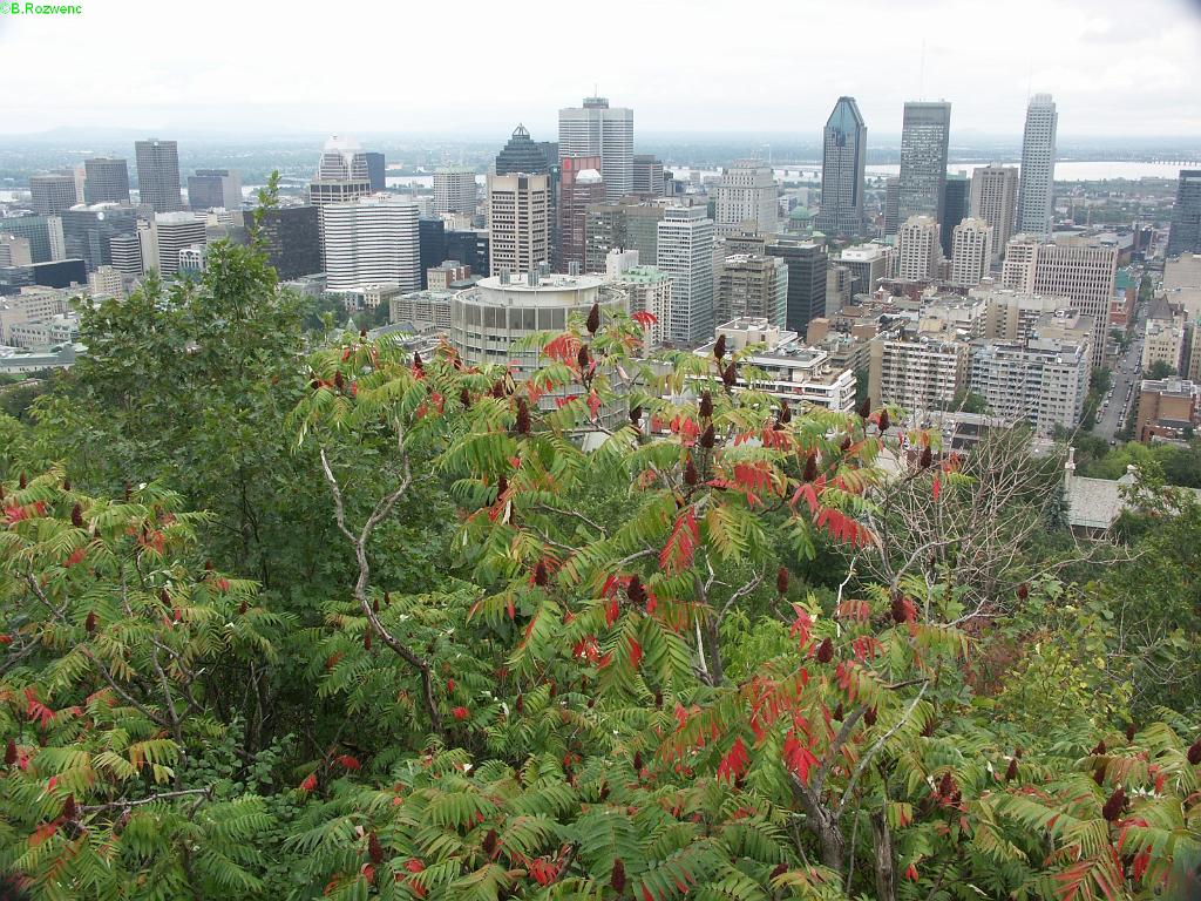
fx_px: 1145
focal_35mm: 33
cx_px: 600
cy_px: 450
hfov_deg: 55.4
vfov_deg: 42.9
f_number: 5.6
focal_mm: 8.59
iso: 64
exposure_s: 1/125
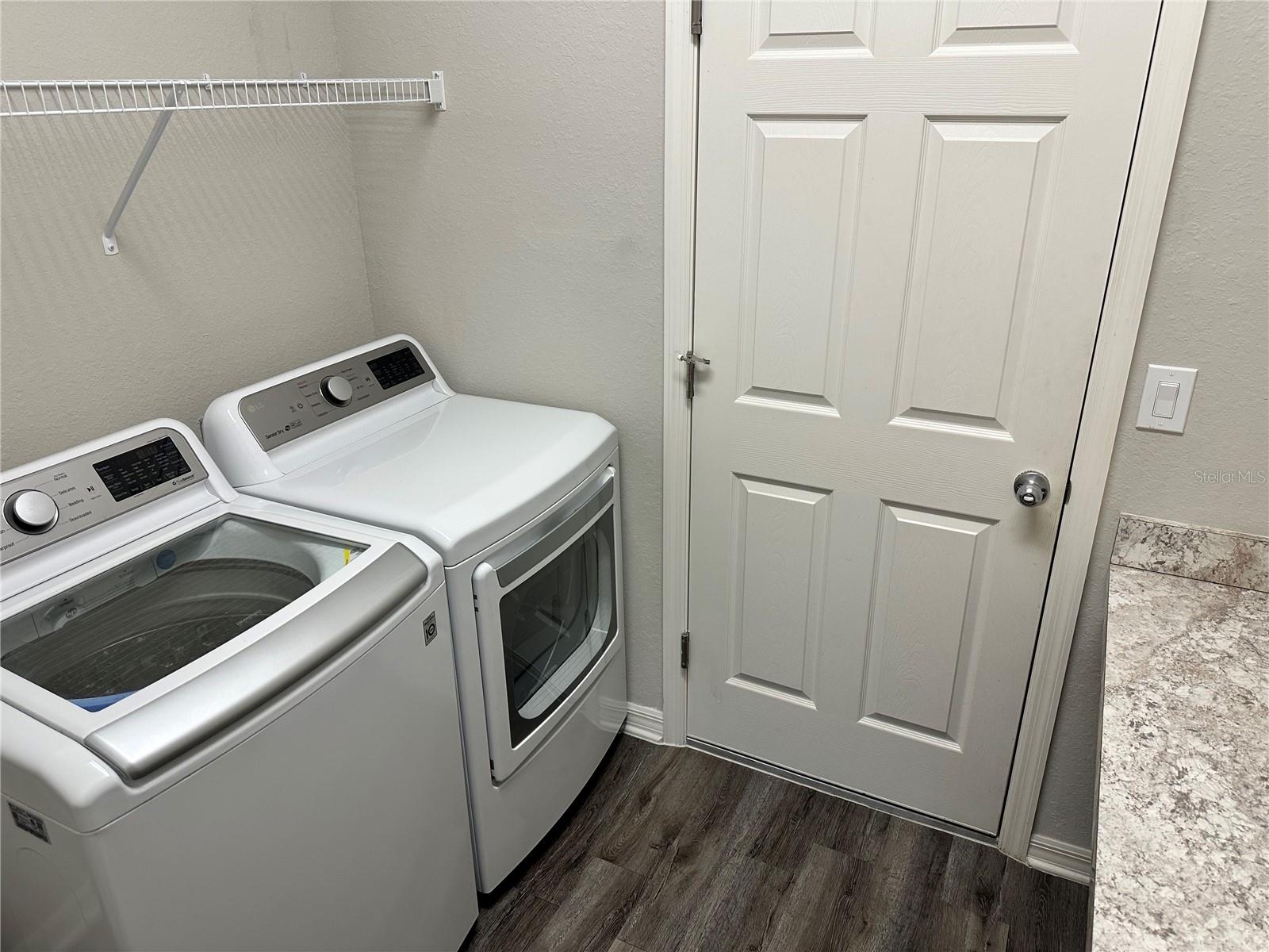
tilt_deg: -23.0
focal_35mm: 24
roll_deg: +0.6
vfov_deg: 56.8
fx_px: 880
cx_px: 634
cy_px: 476
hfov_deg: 71.6
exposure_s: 1/120
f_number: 1.78
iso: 160
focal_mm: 6.86
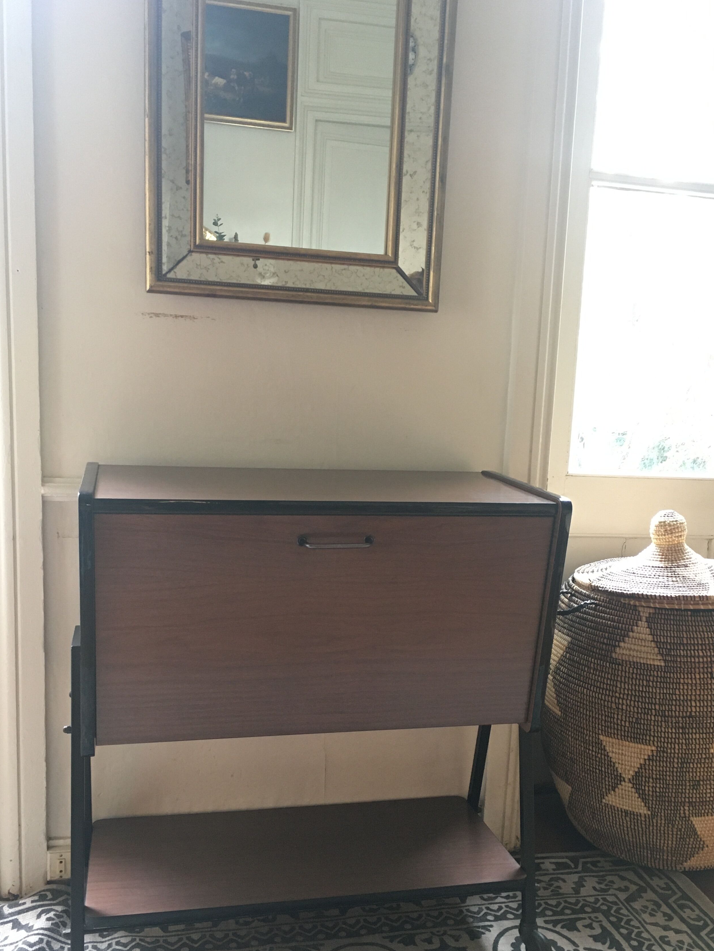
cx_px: 383
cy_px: 553
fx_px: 962
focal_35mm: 35
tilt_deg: -9.1
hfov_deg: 40.7
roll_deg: -1.3
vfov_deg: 52.4
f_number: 2.2
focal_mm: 4.15
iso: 160
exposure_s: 1/33
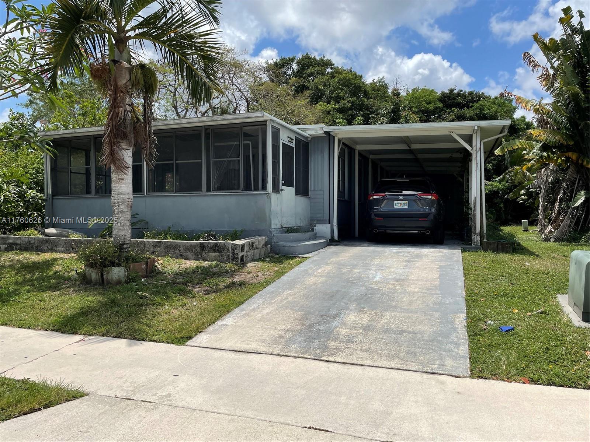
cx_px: 295
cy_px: 221
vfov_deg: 53.1
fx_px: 443
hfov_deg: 67.3
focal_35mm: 26
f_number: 1.6
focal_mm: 4.2
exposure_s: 1/6897
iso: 32
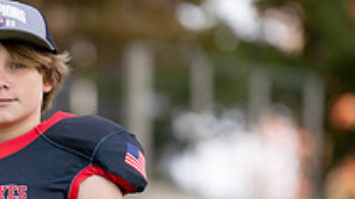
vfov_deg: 2.5
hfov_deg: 4.5
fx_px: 4476
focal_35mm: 476
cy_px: 215
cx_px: 39
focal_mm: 158
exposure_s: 1/400
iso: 100
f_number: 2.8
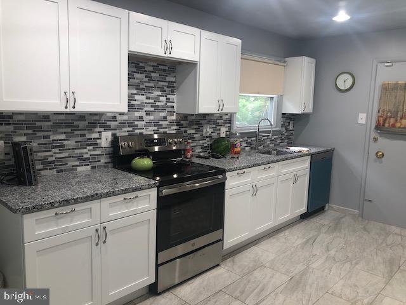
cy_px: 152
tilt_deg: -6.8
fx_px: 328
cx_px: 203
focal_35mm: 28
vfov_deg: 49.7
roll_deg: +0.4
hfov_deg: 63.4
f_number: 1.8
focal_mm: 3.99
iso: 40
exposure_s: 1/24
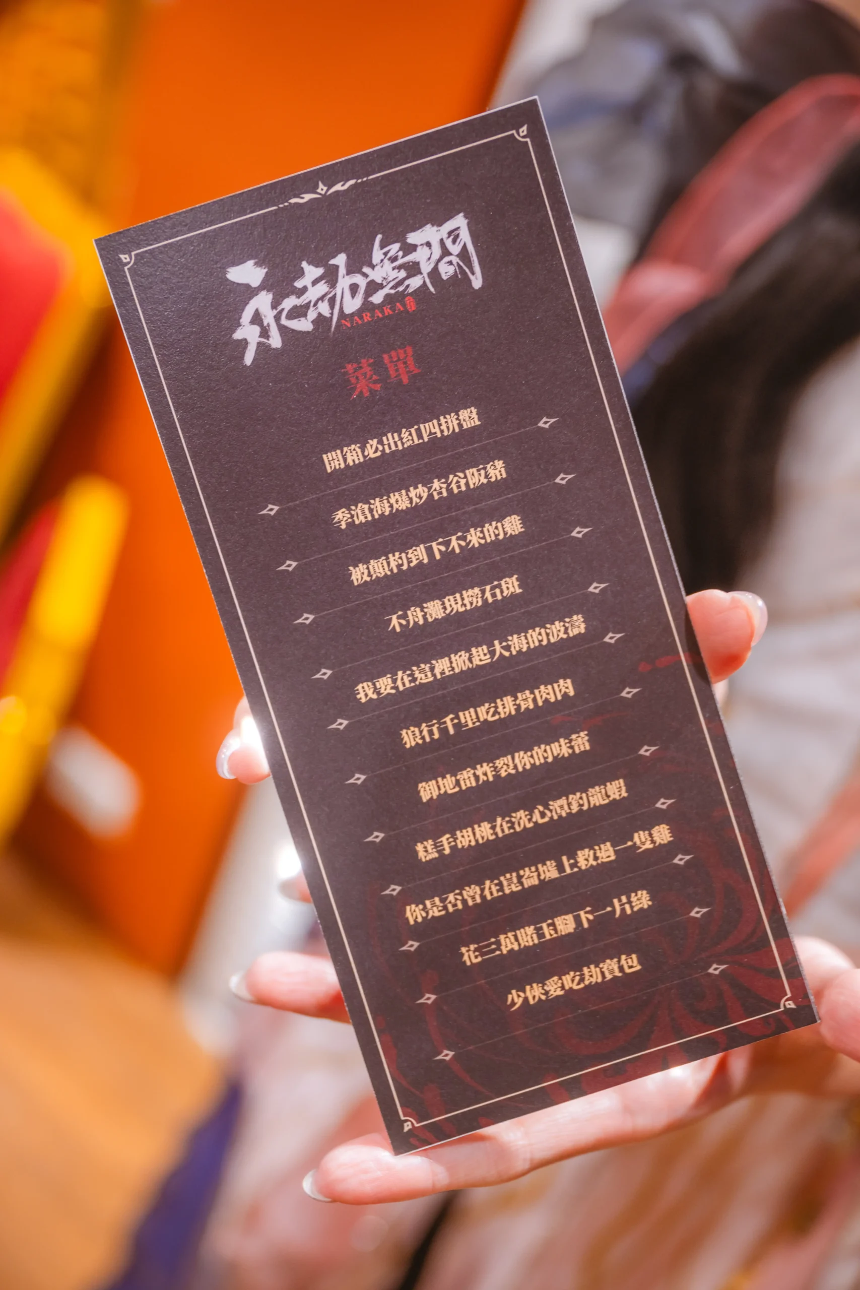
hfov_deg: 36.9
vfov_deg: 53.1
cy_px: 645
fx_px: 1290
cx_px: 430
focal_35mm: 36
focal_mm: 36
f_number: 2.8
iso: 500
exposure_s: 1/15
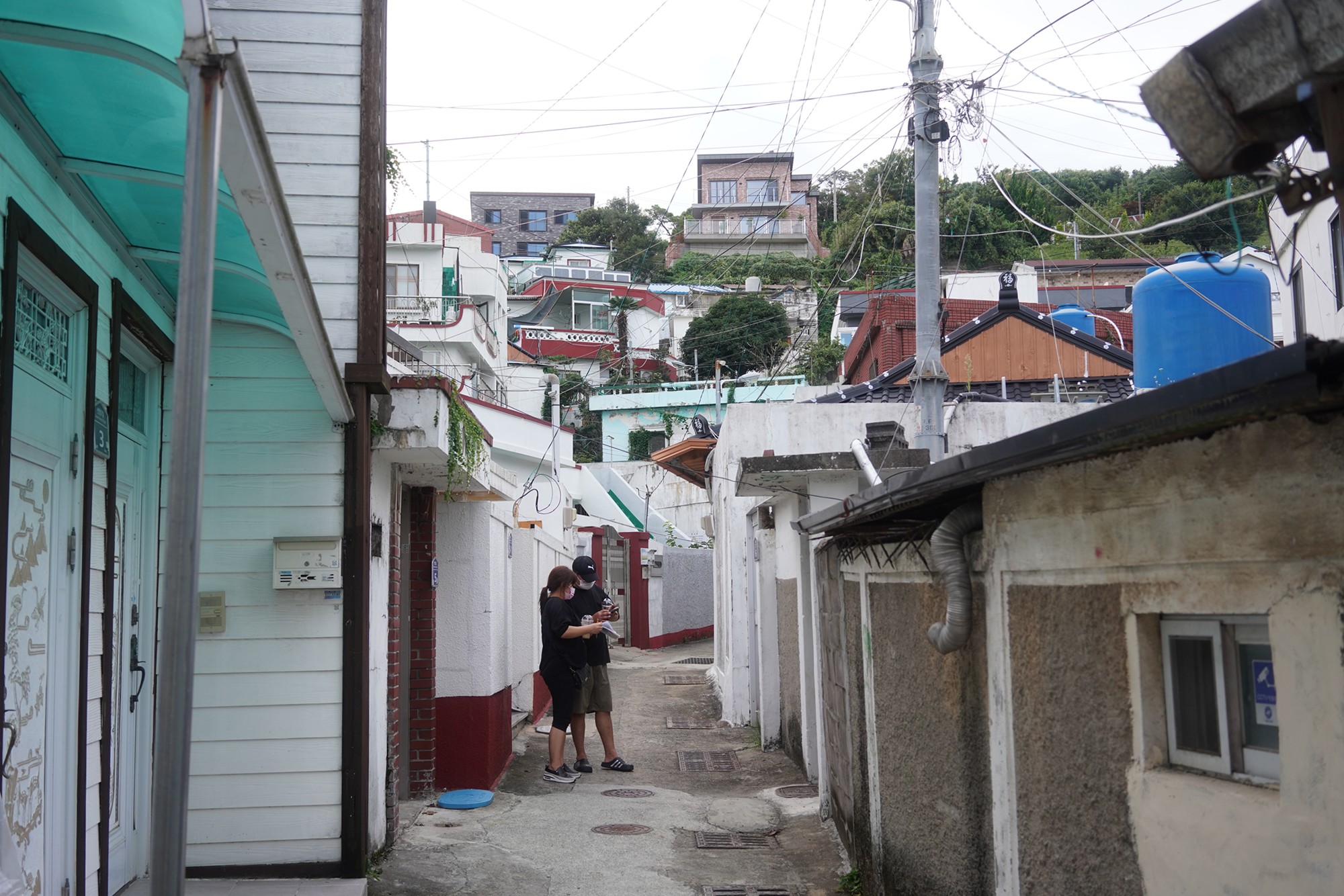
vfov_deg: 37.9
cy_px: 448
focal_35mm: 35
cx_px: 672
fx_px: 1307
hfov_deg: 54.4
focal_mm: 35
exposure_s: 1/100
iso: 400
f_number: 5
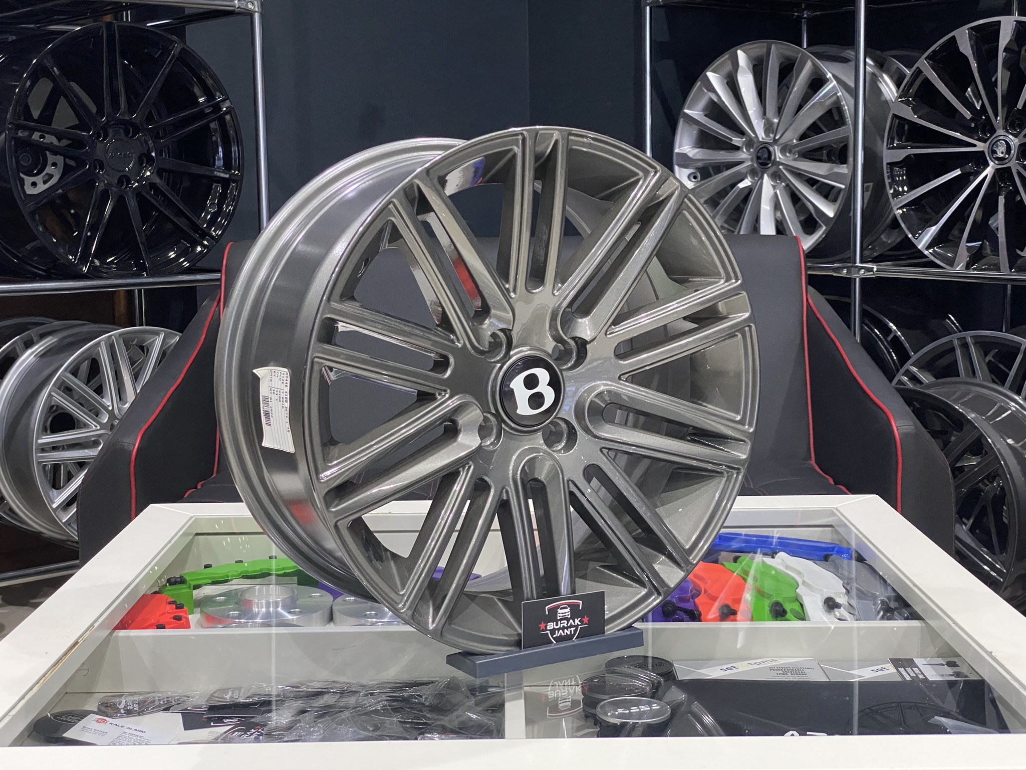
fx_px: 1541
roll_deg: +0.5
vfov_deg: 28.0
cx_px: 513
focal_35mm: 52
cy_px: 385
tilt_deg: -6.8
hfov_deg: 36.8
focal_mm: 6
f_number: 2
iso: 320
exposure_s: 1/50
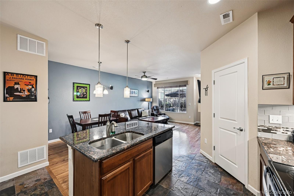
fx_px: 114
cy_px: 98
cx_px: 147
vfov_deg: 81.2
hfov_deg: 104.3
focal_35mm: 14
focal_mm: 14
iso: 400
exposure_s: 1/8
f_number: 8
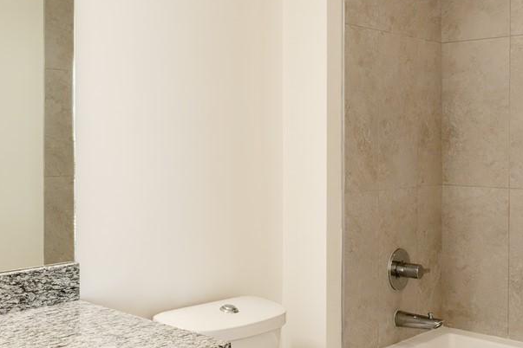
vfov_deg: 28.4
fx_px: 686
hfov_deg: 40.6
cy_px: 132
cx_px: 137
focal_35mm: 47
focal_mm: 11.2
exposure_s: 1/200
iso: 320
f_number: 5
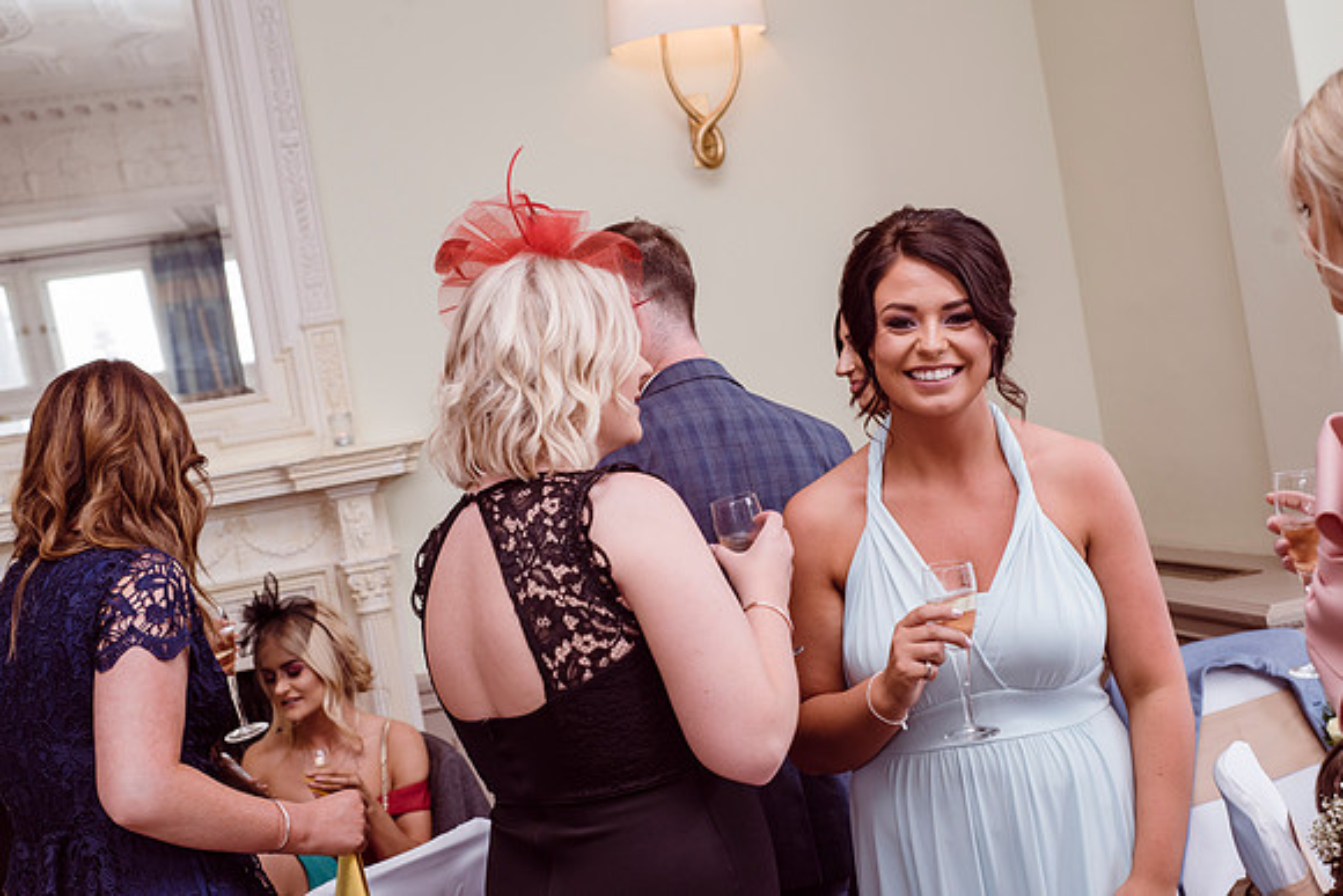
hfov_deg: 39.6
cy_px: 448
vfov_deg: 27.0
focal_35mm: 50
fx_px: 1866
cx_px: 672
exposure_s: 1/100
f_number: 5.6
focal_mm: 50
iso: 400
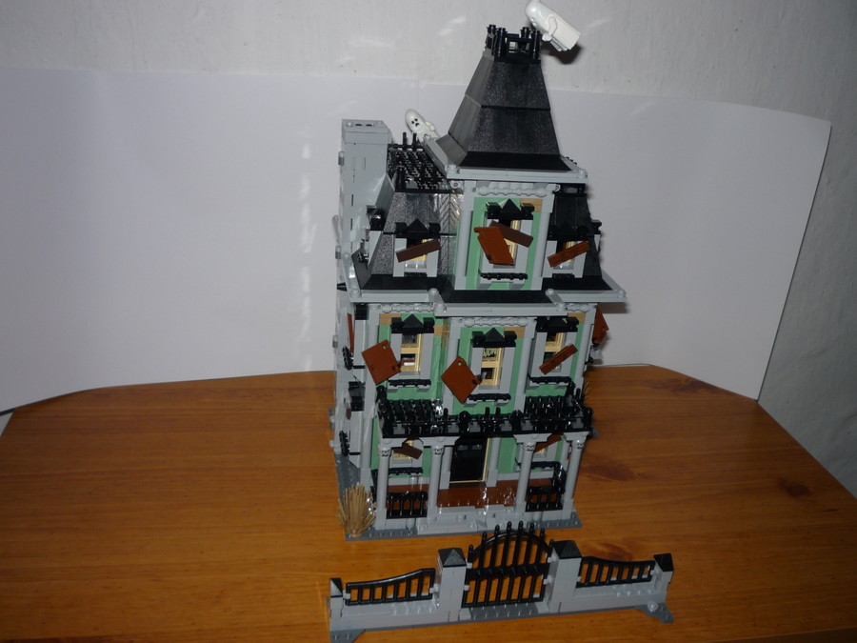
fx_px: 792
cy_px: 322
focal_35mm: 32
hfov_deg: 56.8
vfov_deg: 44.2
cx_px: 428
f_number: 3.3
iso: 100
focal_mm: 5.2
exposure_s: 1/30
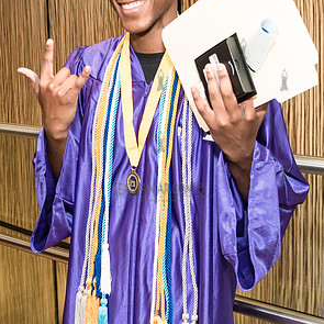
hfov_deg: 26.1
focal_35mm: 66
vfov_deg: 25.9
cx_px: 134
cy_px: 104
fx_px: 699
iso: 2000
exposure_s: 1/200
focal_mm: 31
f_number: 5
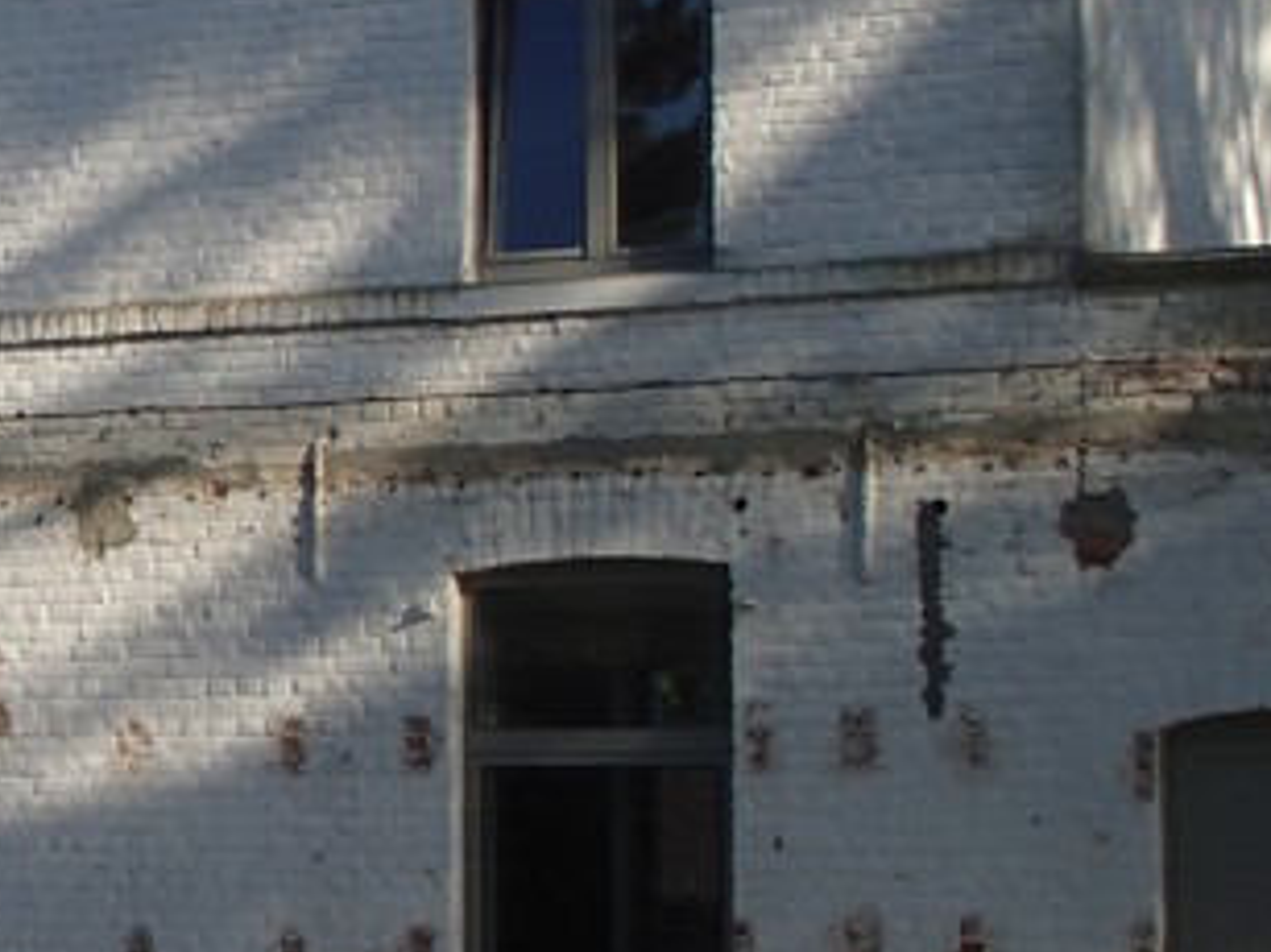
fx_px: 4625
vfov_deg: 11.8
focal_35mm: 126
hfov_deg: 14.9
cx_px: -422
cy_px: 544
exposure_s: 1/500
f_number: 4.8
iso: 100
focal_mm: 7.73
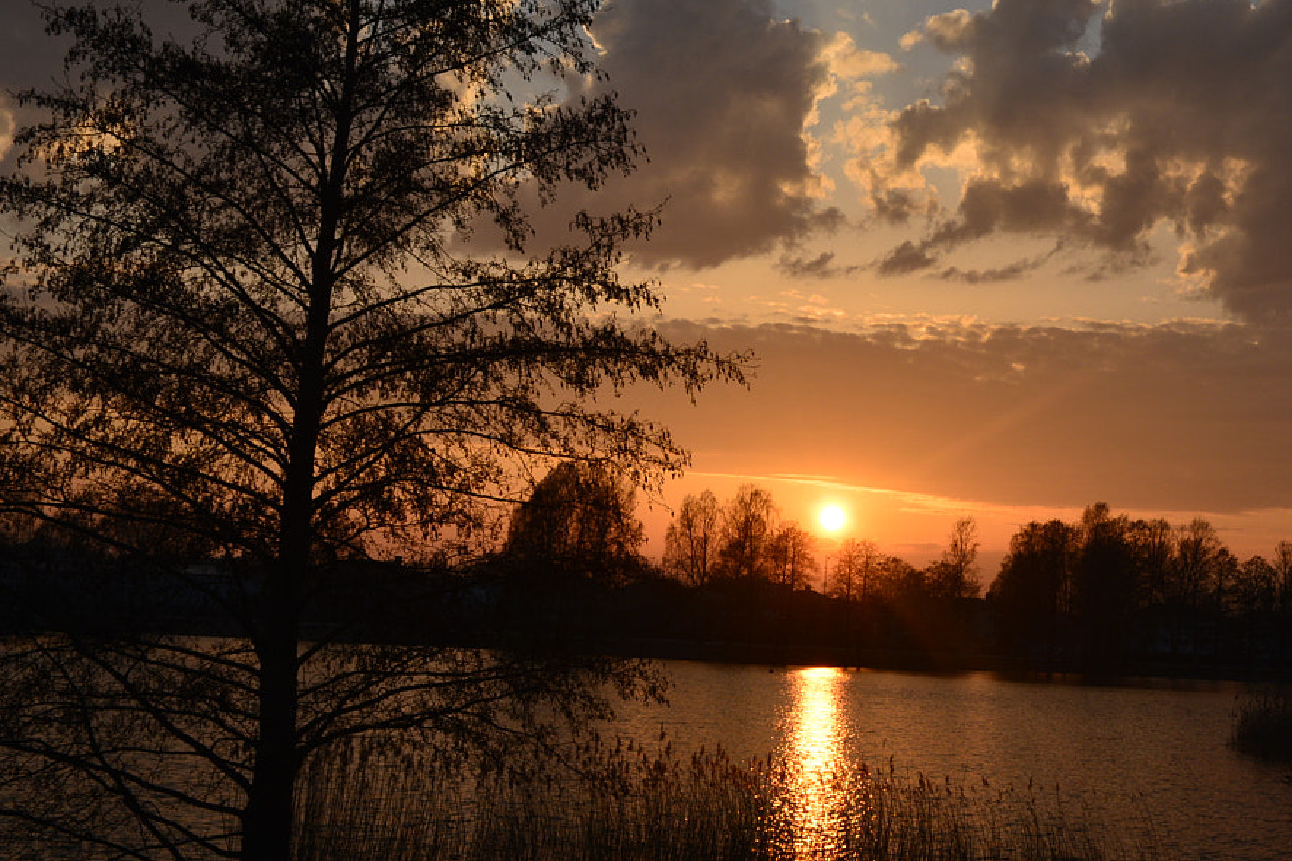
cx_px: 1037
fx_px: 2041
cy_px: 347
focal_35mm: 57
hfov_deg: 34.1
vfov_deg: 23.8
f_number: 9
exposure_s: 1/320
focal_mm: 21
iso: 100
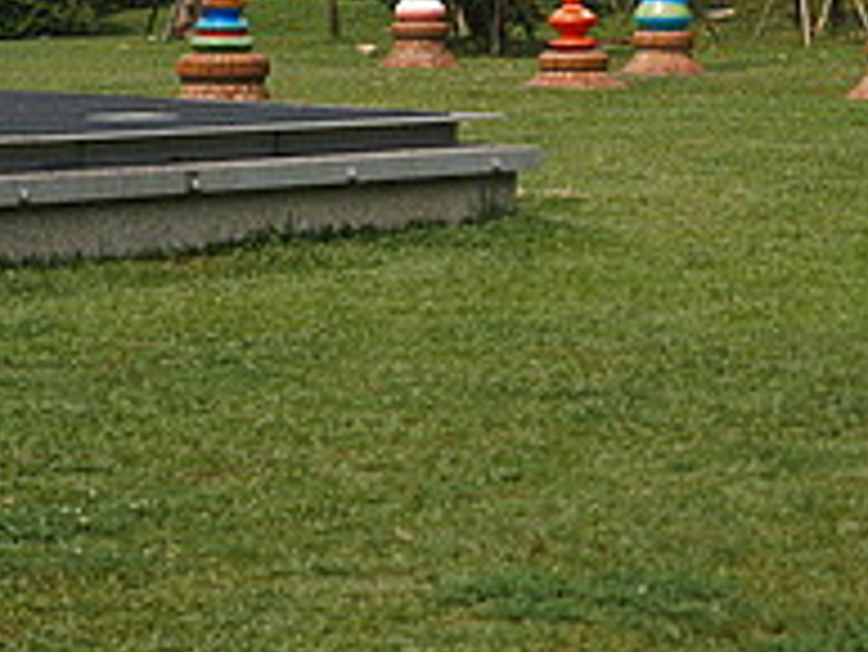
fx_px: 3412
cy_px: -288
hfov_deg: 14.5
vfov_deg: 10.6
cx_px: 625
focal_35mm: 136
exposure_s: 1/1300
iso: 50
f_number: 2.2
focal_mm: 35
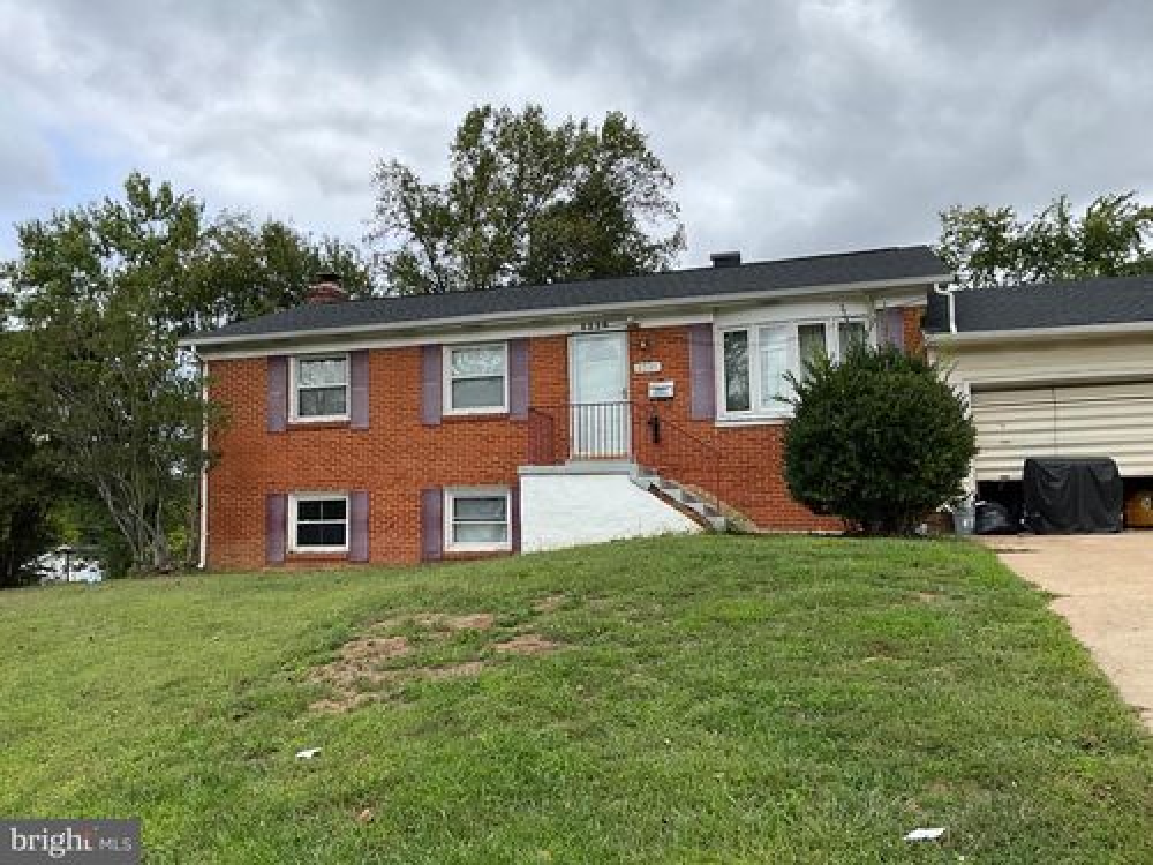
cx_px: 576
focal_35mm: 29
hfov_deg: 61.7
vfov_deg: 48.2
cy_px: 432
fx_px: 966
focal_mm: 3
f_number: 1.8
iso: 25
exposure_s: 1/1195
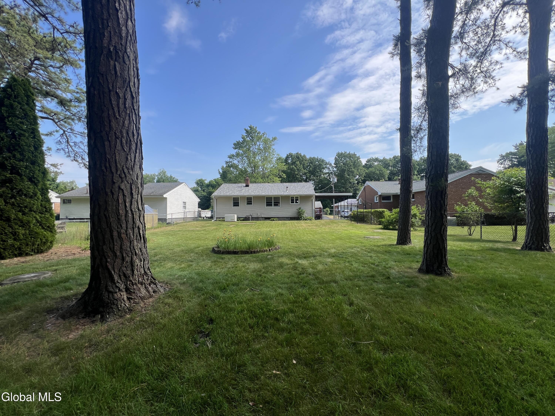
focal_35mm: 13
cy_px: 208
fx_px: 208
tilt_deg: +1.4
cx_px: 278
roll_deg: +0.4
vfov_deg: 89.9
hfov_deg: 106.2
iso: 32
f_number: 1.8
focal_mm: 1.57
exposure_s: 1/840
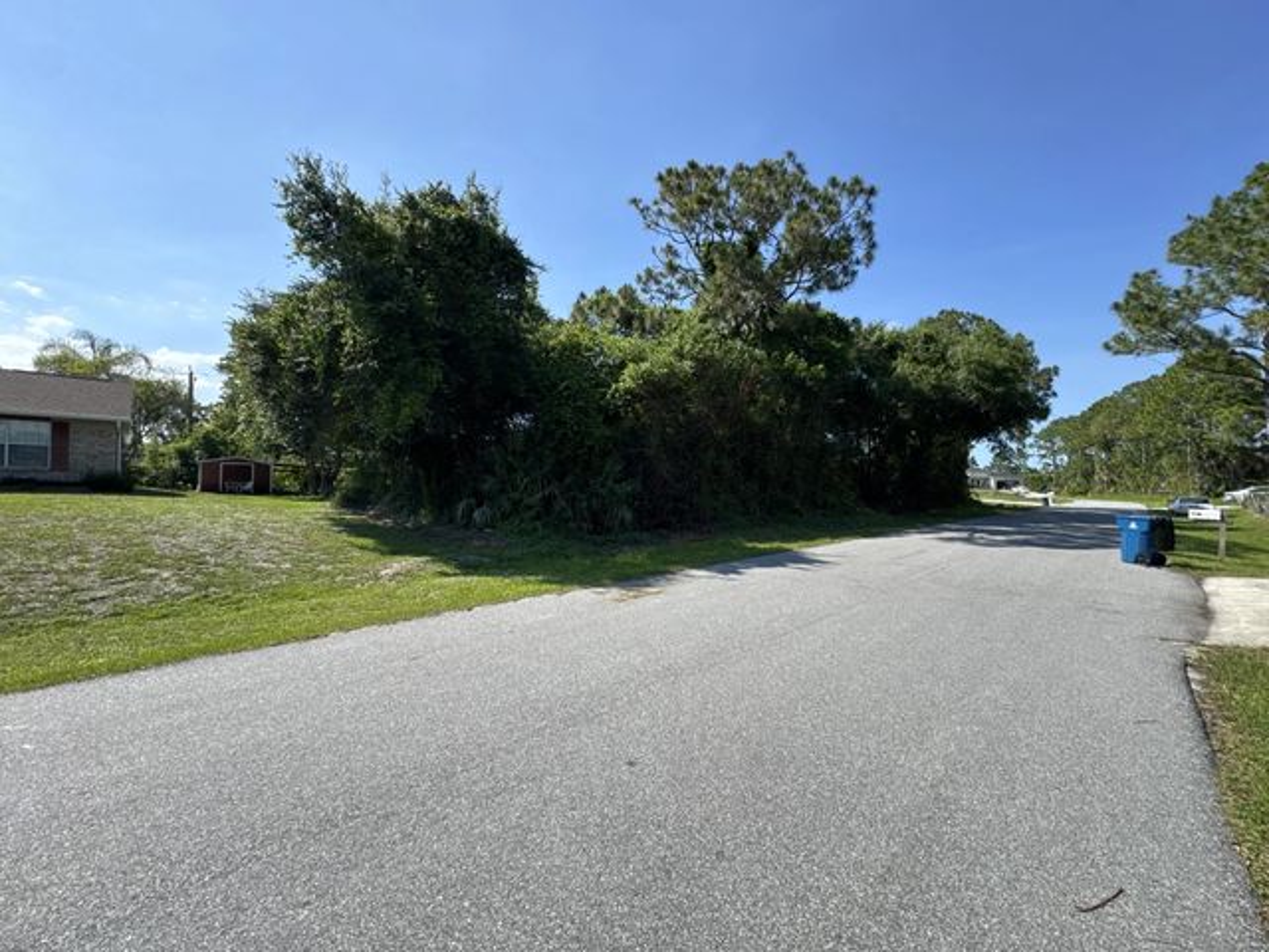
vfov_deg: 85.7
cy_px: 476
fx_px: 513
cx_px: 634
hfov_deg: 102.1
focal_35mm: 14
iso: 50
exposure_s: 1/840
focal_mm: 2.22
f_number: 2.2
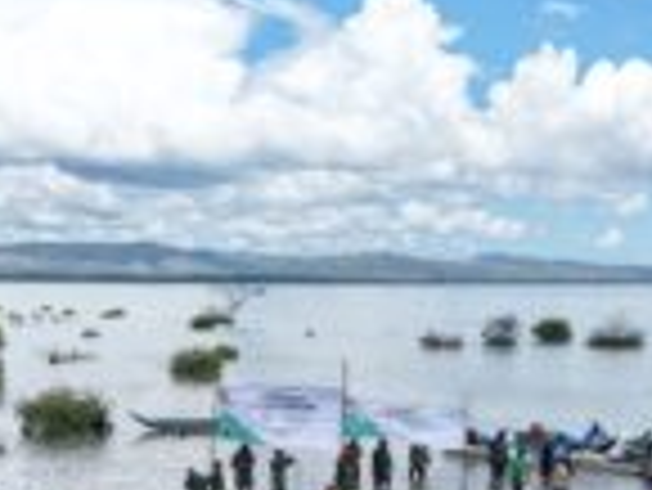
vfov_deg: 24.1
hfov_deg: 33.2
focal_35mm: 58
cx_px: 333
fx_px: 1093
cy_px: 497
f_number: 1.8
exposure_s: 1/2500
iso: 100
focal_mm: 8.67
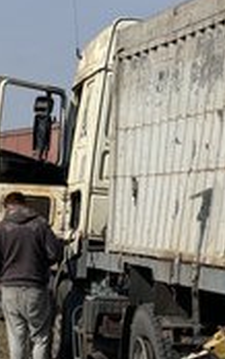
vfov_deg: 11.1
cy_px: 285
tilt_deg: -0.7
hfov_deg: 7.0
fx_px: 1841
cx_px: 66
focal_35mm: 188
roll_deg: +0.4
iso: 25
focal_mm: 9
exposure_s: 1/1130
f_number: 2.8
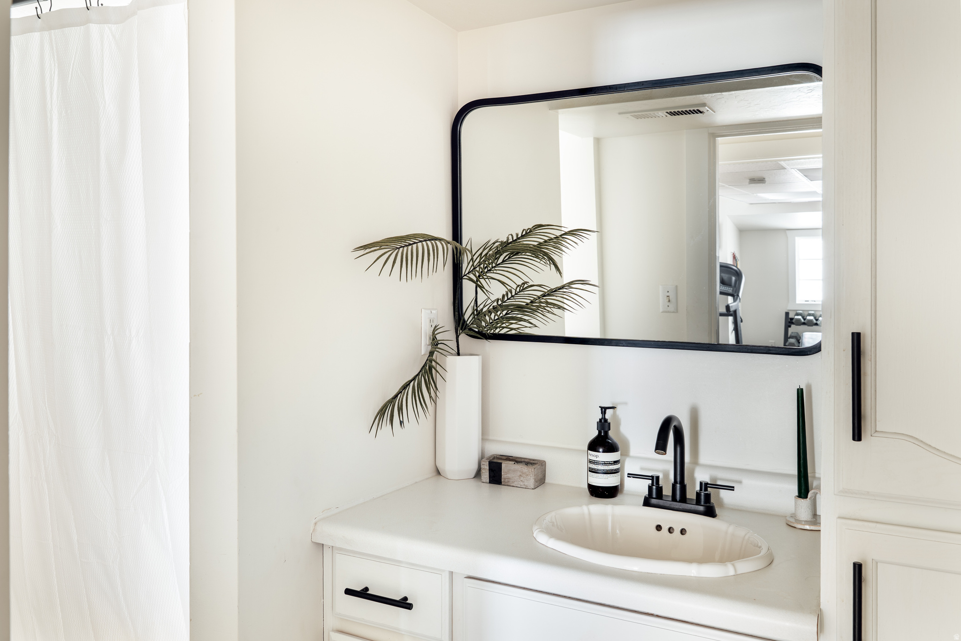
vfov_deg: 45.5
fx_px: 763
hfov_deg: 64.4
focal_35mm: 29
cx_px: 480
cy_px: 320
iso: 100
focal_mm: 28.6
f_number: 9
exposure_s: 30
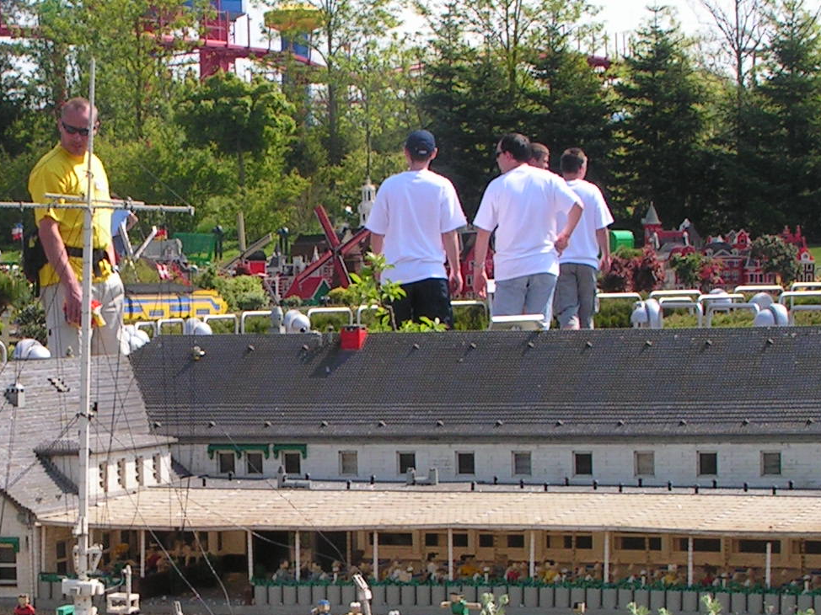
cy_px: 435
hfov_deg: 15.6
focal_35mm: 126
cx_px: 196
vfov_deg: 11.7
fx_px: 2988
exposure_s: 1/200
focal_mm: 9
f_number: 5.6
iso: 50
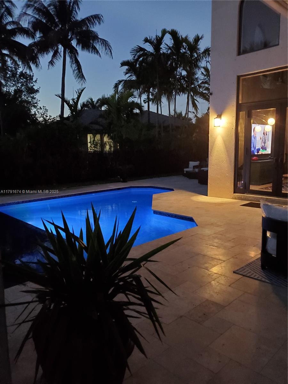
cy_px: 192
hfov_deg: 53.1
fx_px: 288
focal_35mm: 26
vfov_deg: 67.3
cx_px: 144
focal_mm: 4.3
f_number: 1.5
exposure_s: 1/14
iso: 640
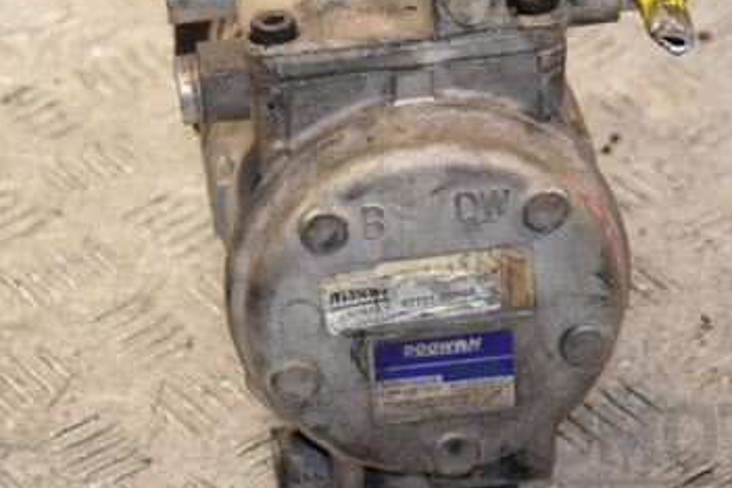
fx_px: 3436
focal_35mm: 169
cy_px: 156
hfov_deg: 12.2
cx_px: 342
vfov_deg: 8.1
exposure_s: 1/200
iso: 800
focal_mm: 66
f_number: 5.3
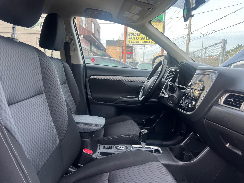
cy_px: 92
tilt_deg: -9.6
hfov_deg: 67.3
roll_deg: -0.9
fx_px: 183
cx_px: 122
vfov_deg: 53.1
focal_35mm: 26
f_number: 1.5
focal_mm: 5.7
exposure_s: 1/134
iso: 32
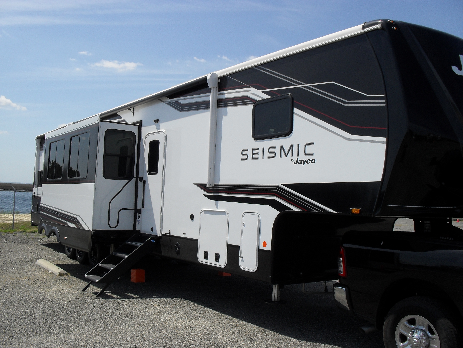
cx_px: 232
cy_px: 174
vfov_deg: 40.7
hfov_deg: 52.6
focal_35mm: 35
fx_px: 468
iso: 100
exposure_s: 1/350
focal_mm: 6.3
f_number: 8.4
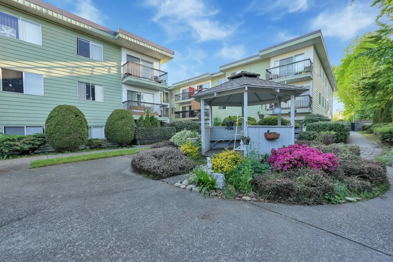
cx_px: 196
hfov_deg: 104.3
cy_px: 131
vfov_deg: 81.2
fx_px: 153
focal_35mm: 14
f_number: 4.5
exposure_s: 1/80
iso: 100
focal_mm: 14
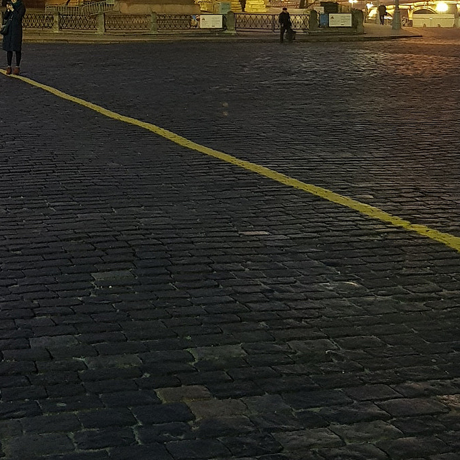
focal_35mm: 54
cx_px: 56
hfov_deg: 30.4
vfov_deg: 29.4
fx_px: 812
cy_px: -8
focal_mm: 4.2
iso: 250
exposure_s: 1/33
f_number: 1.7
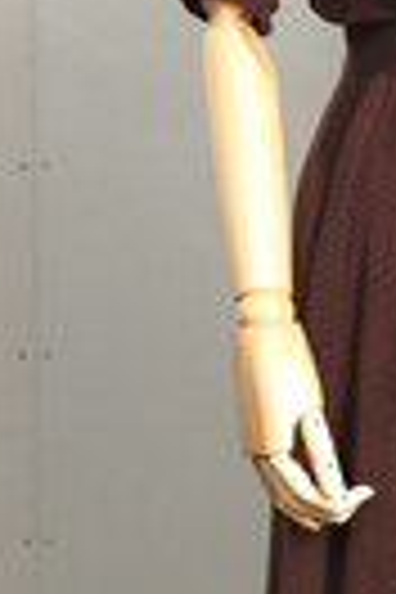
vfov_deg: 14.5
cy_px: 227
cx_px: 511
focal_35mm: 141
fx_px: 2326
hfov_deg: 9.6
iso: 400
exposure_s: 1/100
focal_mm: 32
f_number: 4
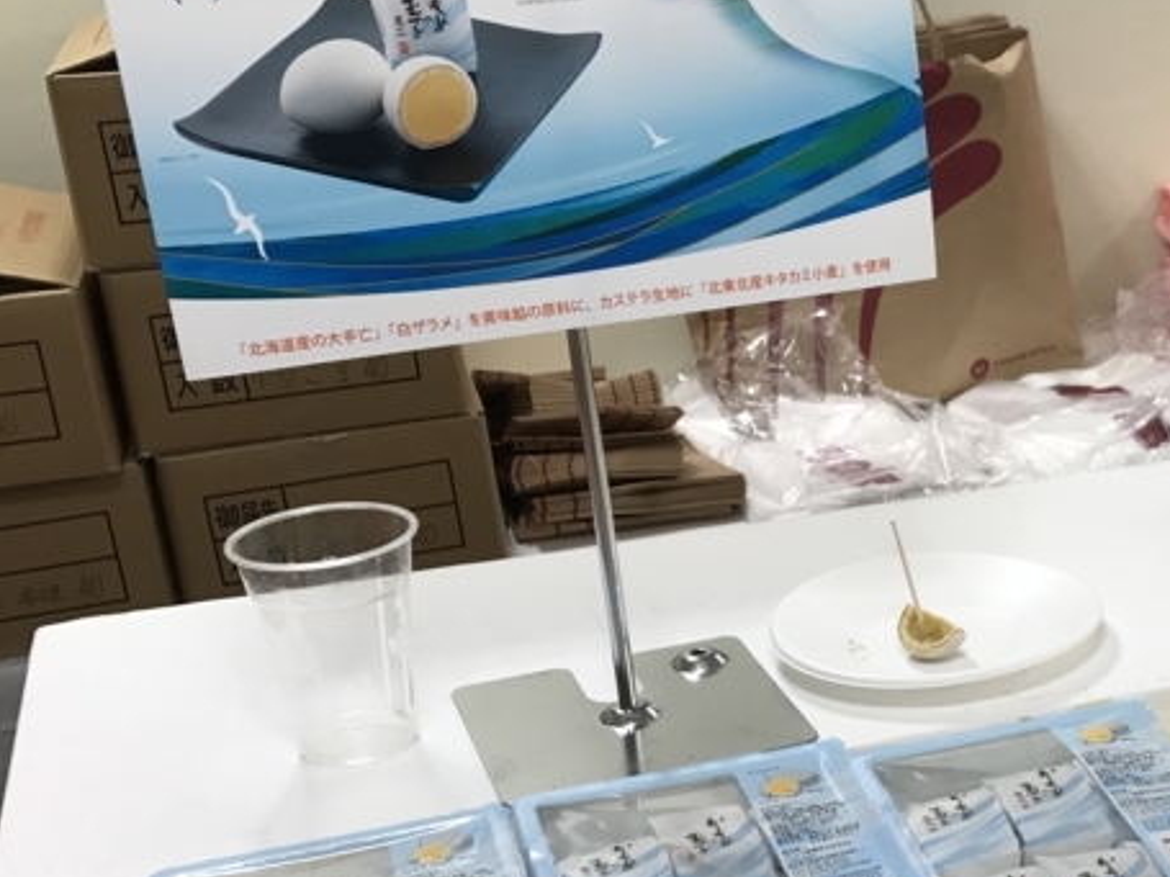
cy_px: 648
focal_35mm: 63
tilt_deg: -23.6
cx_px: 1088
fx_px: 2129
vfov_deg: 23.1
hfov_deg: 29.3
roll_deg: +3.0
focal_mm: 3.99
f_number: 1.8
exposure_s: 1/60
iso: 25
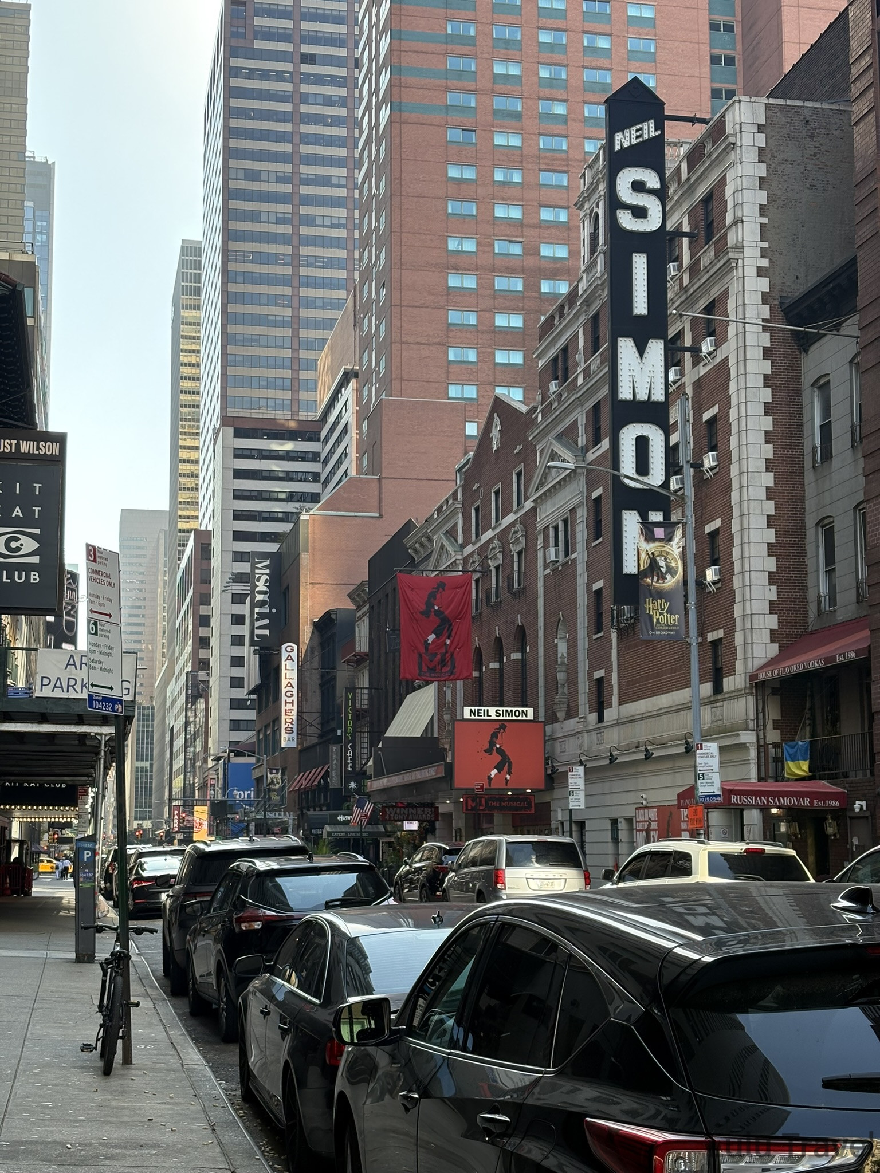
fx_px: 1763
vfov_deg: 36.8
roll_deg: +0.4
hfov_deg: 28.0
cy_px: 586
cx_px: 440
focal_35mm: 52
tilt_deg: +8.0
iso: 50
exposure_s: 1/412
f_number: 1.6
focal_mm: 5.96
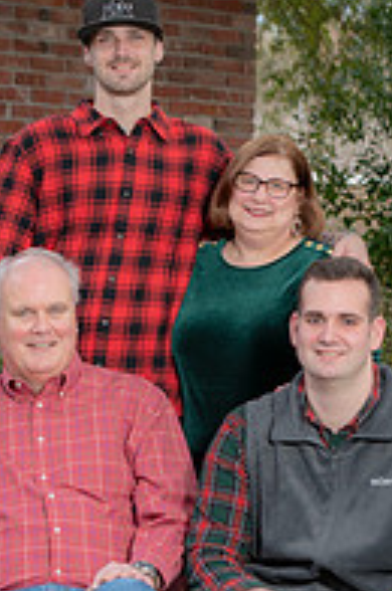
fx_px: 2639
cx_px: 160
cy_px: 467
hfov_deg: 8.5
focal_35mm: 161
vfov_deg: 12.7
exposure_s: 1/200
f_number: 5
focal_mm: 70
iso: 320
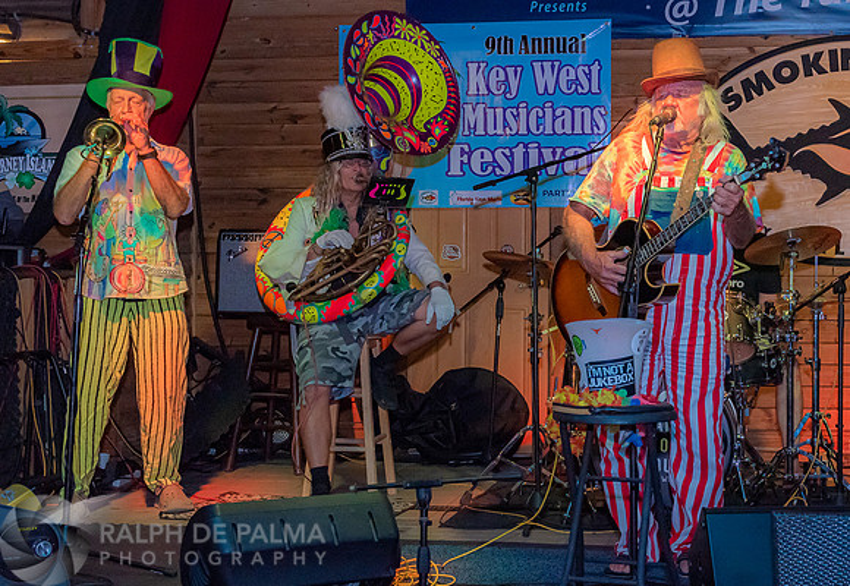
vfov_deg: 24.6
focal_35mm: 56
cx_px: 615
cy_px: 250
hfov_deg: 34.6
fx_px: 1341
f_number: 5.6
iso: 2000
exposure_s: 1/160
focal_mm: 32
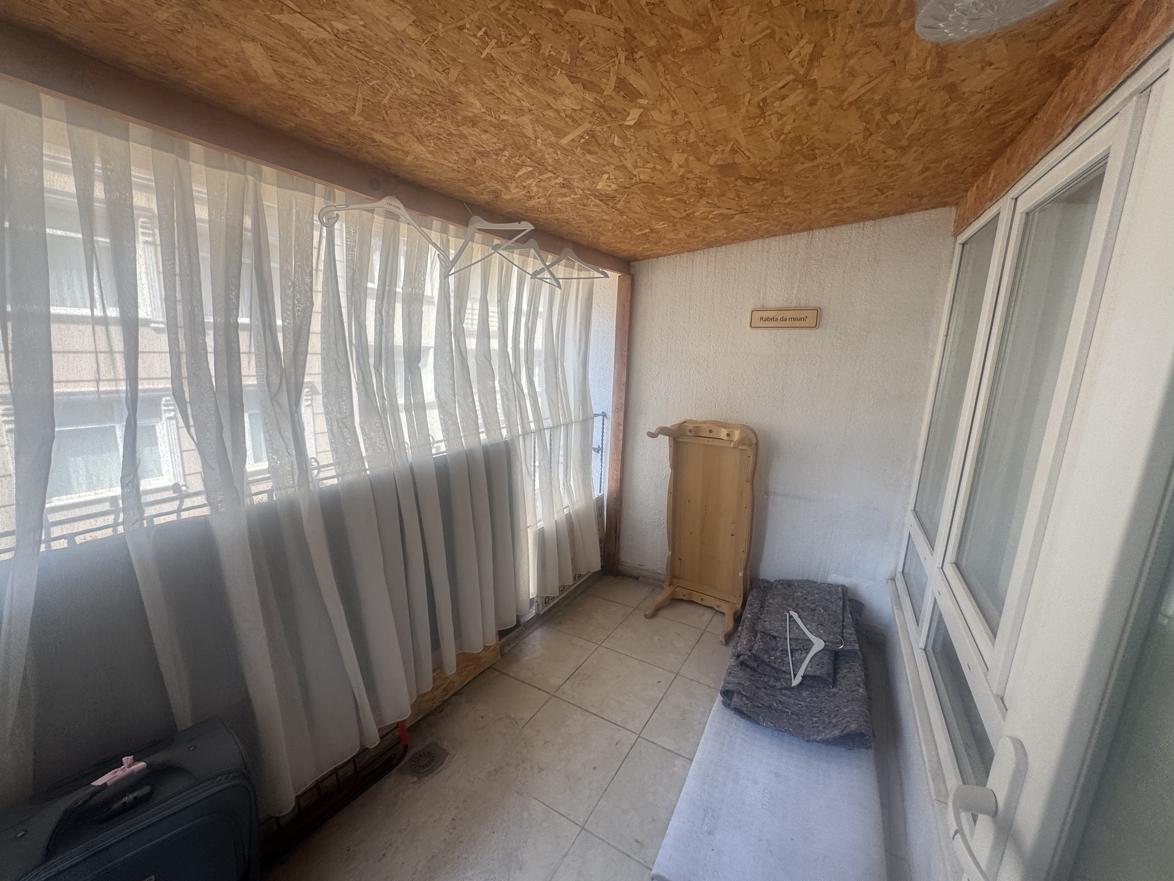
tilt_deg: -10.9
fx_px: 475
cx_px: 587
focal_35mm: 14
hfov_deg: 102.1
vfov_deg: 85.7
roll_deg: -2.4
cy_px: 440
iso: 40
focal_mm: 2.22
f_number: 2.2
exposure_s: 1/113
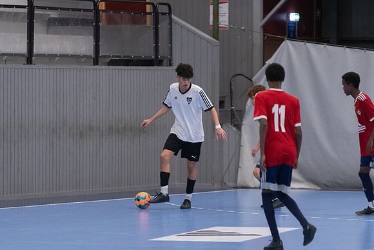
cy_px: 125
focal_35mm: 300
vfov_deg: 4.6
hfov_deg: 6.9
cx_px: 187
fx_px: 3117
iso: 3200
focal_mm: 200
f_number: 3.2
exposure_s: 1/500
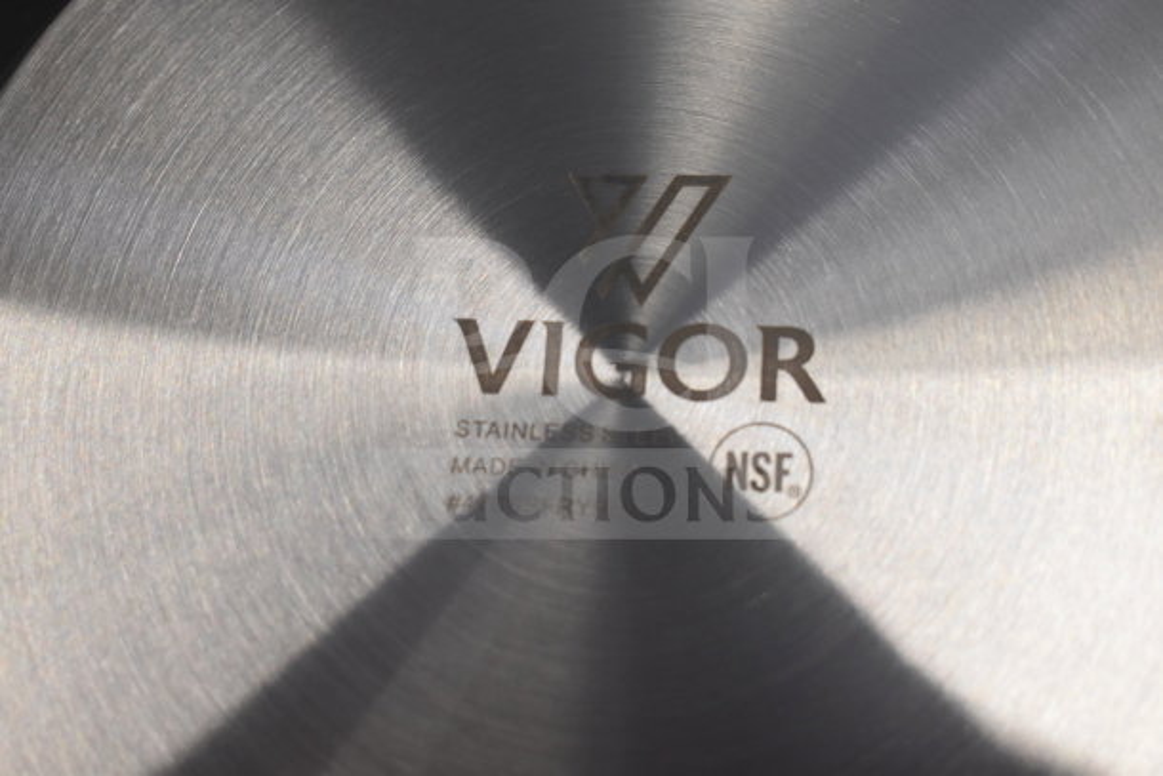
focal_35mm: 54
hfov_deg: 36.9
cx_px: 582
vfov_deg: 25.1
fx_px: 1745
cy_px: 388
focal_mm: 36
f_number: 4.8
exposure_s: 1/60
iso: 900
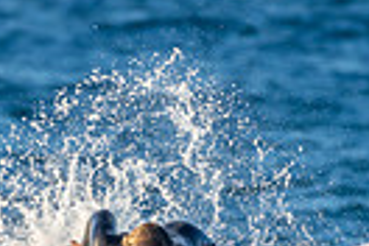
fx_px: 33812
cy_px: 342
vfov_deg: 0.4
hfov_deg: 0.6
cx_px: 229
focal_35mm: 3299
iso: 640
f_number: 5.6
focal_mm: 500
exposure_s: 1/1250
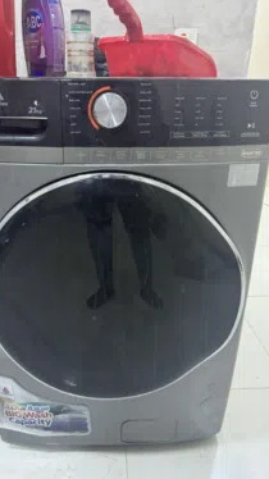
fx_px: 356
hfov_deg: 41.3
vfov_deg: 67.9
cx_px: 115
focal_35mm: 28
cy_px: 243
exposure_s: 1/50
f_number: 1.78
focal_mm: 6.76
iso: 400
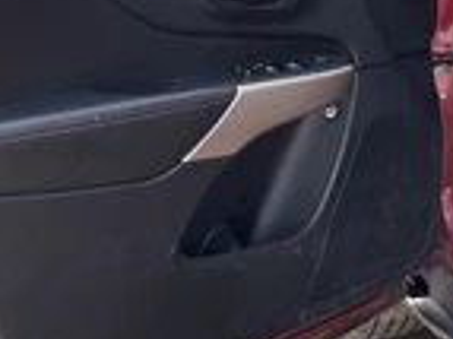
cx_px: 526
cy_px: 19
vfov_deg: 17.8
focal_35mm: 81
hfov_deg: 22.5
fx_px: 1059
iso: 25
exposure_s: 1/580
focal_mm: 3
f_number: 1.8
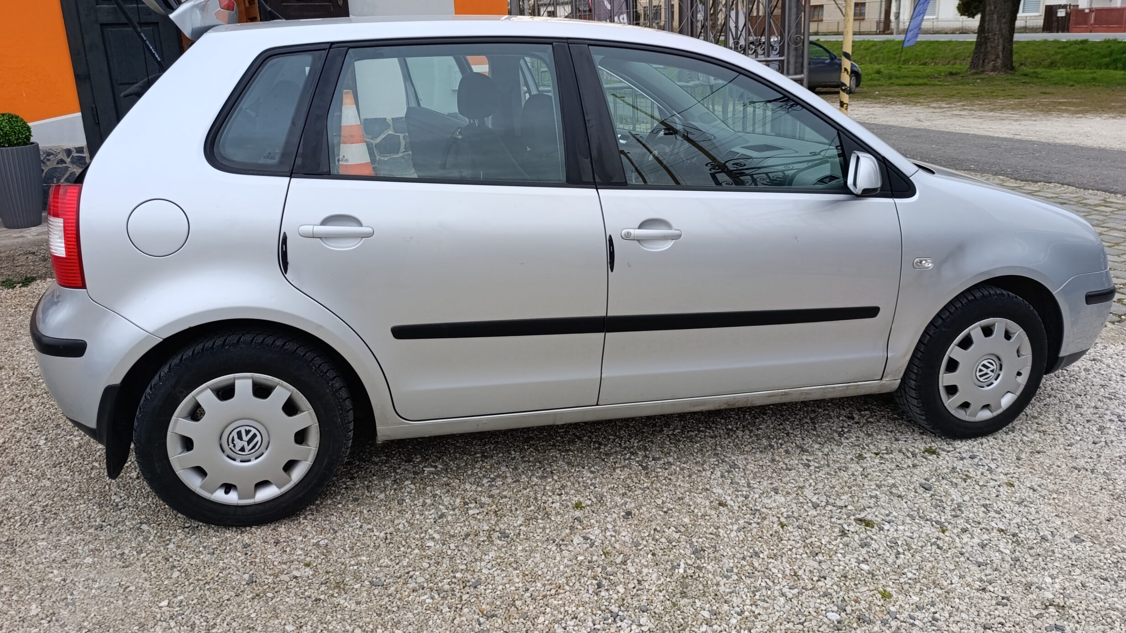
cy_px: 262
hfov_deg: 71.9
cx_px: 562
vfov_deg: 44.2
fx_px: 776
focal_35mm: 26
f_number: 1.6
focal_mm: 6.14
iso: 64
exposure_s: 1/100
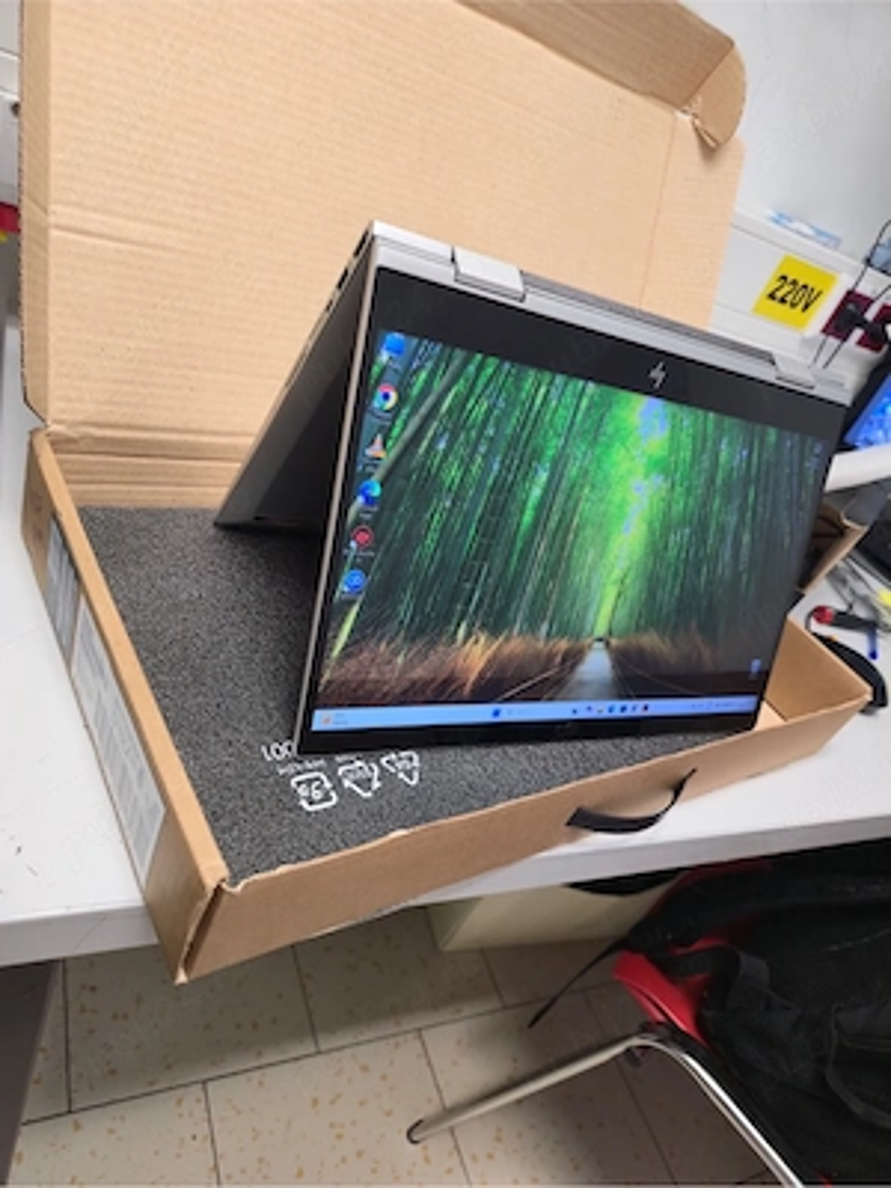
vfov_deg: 73.9
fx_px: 789
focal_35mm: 23
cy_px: 594
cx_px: 446
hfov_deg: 58.9
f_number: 1.7
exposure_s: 1/50
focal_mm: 6.3
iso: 100
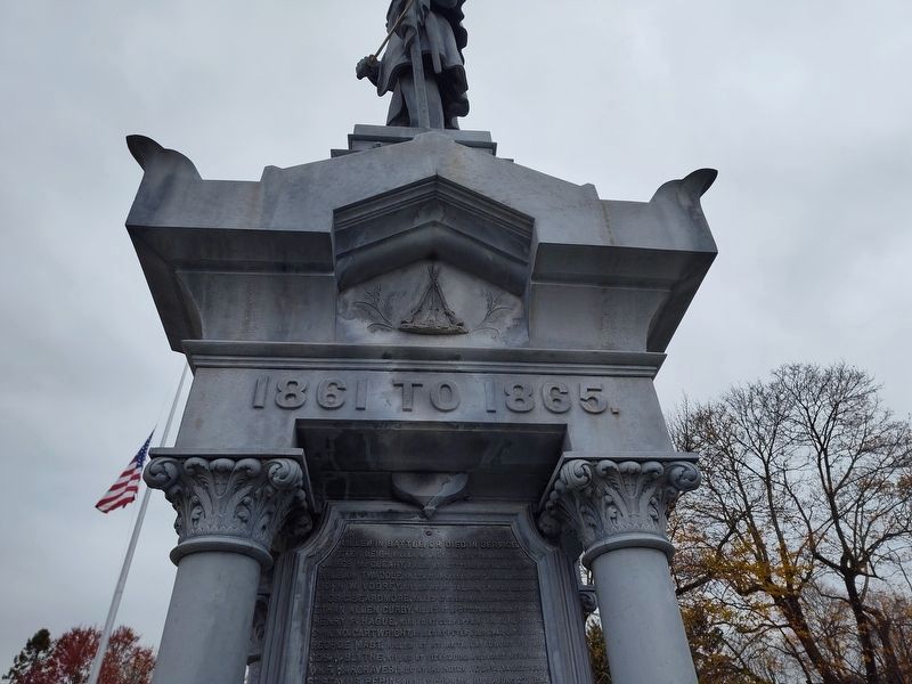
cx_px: 456
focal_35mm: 23
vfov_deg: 58.9
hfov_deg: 73.9
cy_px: 342
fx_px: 606
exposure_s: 1/679
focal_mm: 5.56
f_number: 1.8
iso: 100
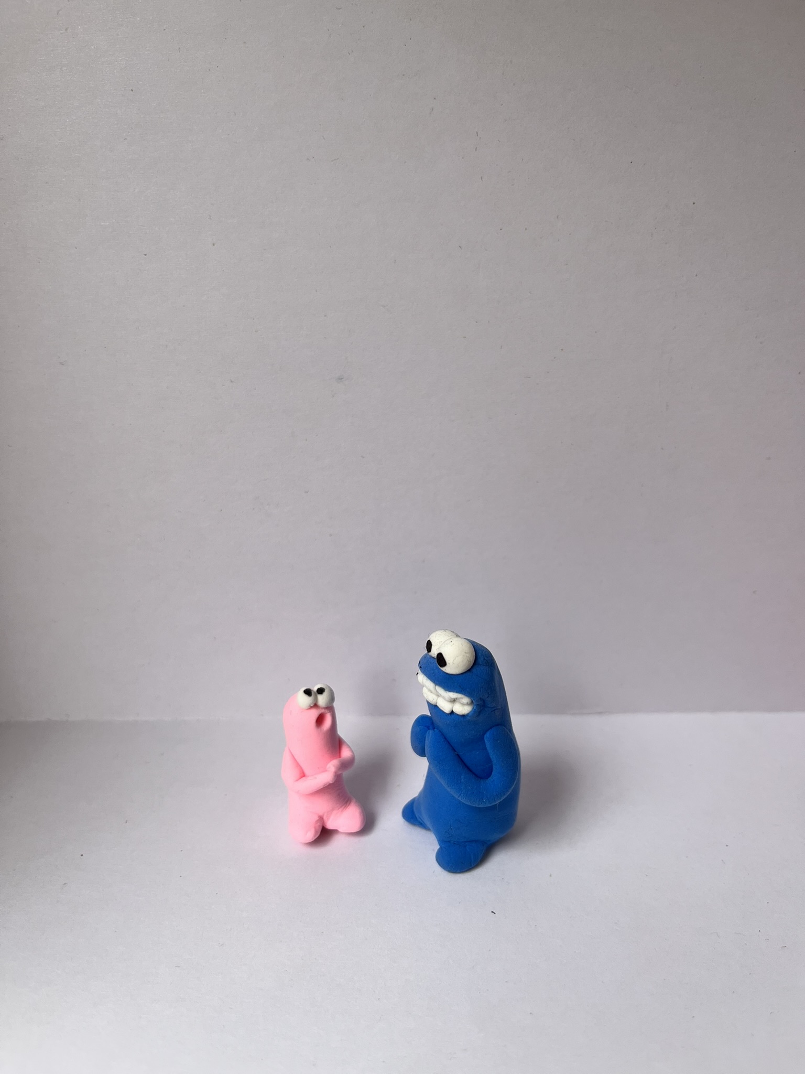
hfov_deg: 53.1
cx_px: 402
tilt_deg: -22.5
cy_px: 537
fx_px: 806
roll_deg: +1.3
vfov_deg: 67.3
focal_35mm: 26
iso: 64
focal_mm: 5.1
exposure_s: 1/121
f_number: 1.6
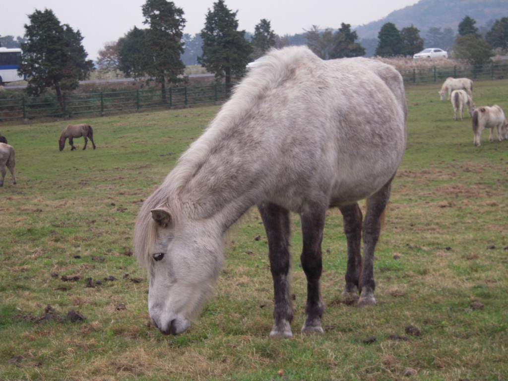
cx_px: 254
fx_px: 1013
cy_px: 190
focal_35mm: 69
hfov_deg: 28.2
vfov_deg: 21.3
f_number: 4.2
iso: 100
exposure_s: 1/125
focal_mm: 12.3
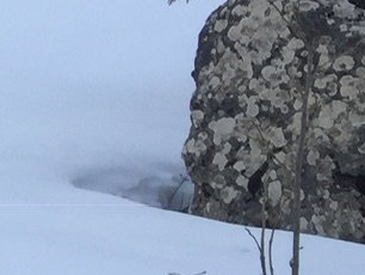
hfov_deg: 8.2
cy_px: 22
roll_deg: +1.8
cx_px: -830
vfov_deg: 7.6
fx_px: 2047
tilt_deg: -7.7
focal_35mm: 194
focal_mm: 4.15
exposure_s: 1/444
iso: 32
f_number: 2.2
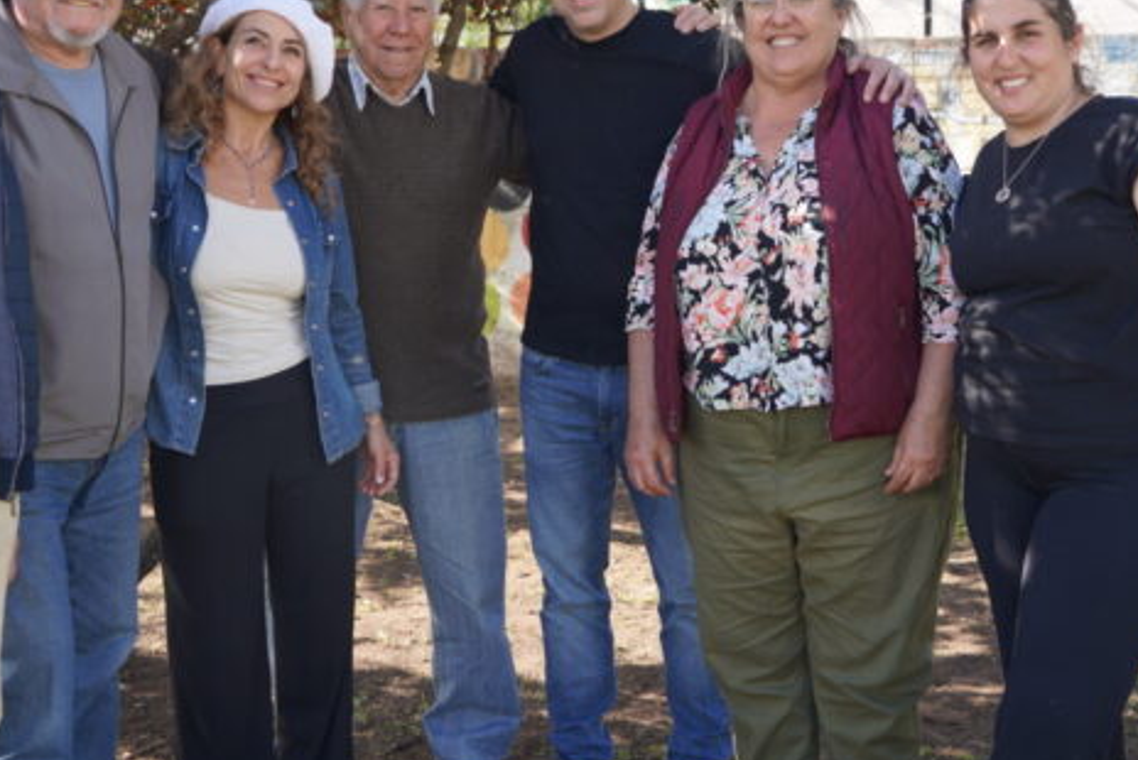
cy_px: 188
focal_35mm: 53
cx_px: 618
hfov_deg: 37.5
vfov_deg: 25.2
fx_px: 1676
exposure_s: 1/200
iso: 100
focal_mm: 32
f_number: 4
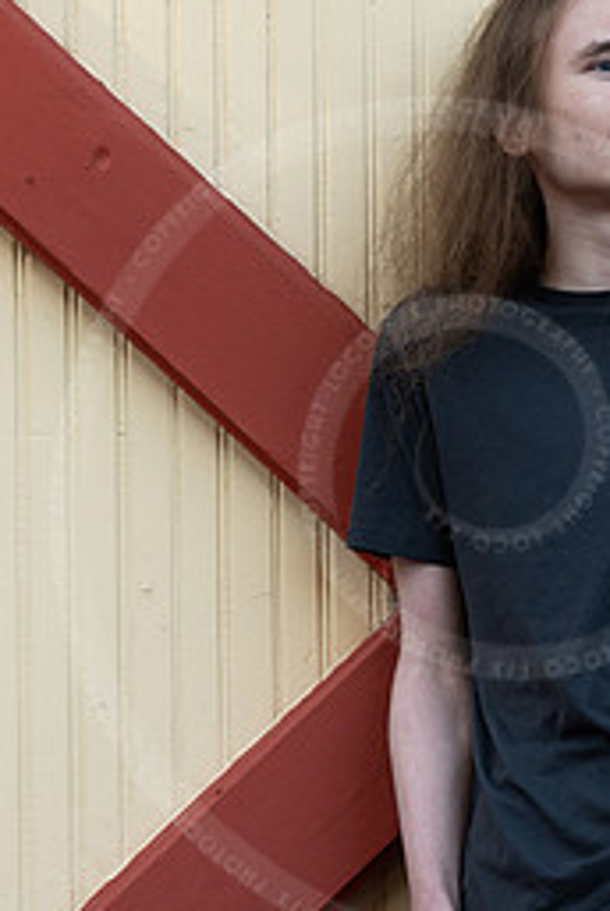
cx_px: 528
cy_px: 528
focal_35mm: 236
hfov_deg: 5.8
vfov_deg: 8.7
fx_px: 5982
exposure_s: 1/320
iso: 500
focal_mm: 90
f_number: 3.2
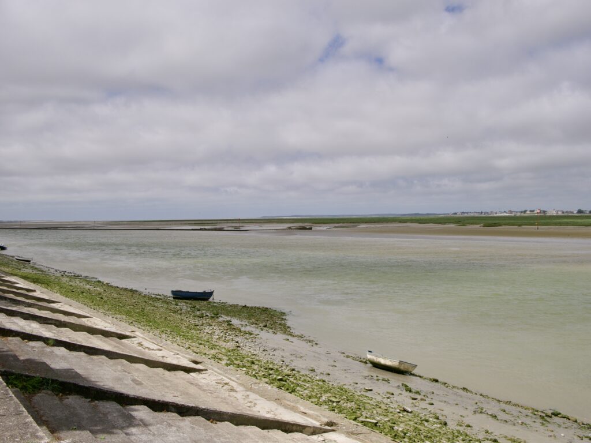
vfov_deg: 41.8
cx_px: 296
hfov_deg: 54.0
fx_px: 580
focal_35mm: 34
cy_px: 222
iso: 200
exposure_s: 1/640
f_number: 9
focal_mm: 17
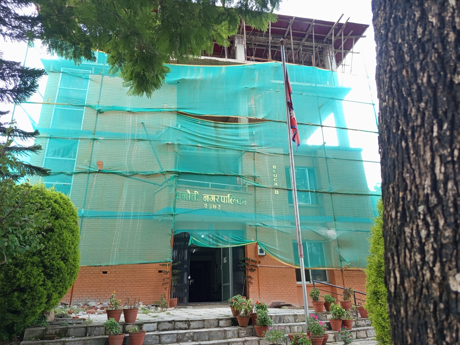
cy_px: 172
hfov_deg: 71.6
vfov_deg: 56.8
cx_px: 230
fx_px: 319
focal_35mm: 24
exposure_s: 1/100
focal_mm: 5.24
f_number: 1.7
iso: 120
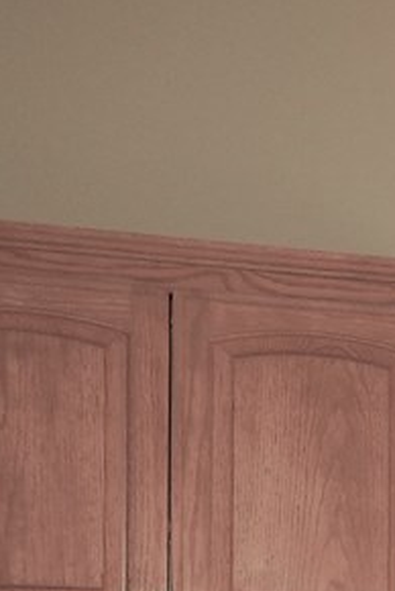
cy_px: 707
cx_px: 715
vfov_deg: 21.5
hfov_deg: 13.8
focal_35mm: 88
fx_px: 1445
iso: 100
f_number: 3.3
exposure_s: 1/200
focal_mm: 4.3
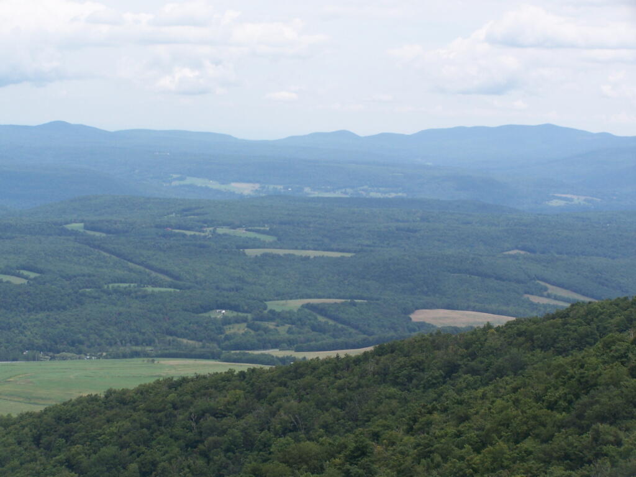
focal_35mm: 94
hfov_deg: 20.9
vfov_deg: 15.7
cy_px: 238
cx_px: 318
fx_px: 1727
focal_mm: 15.6
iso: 80
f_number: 4.5
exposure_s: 1/640
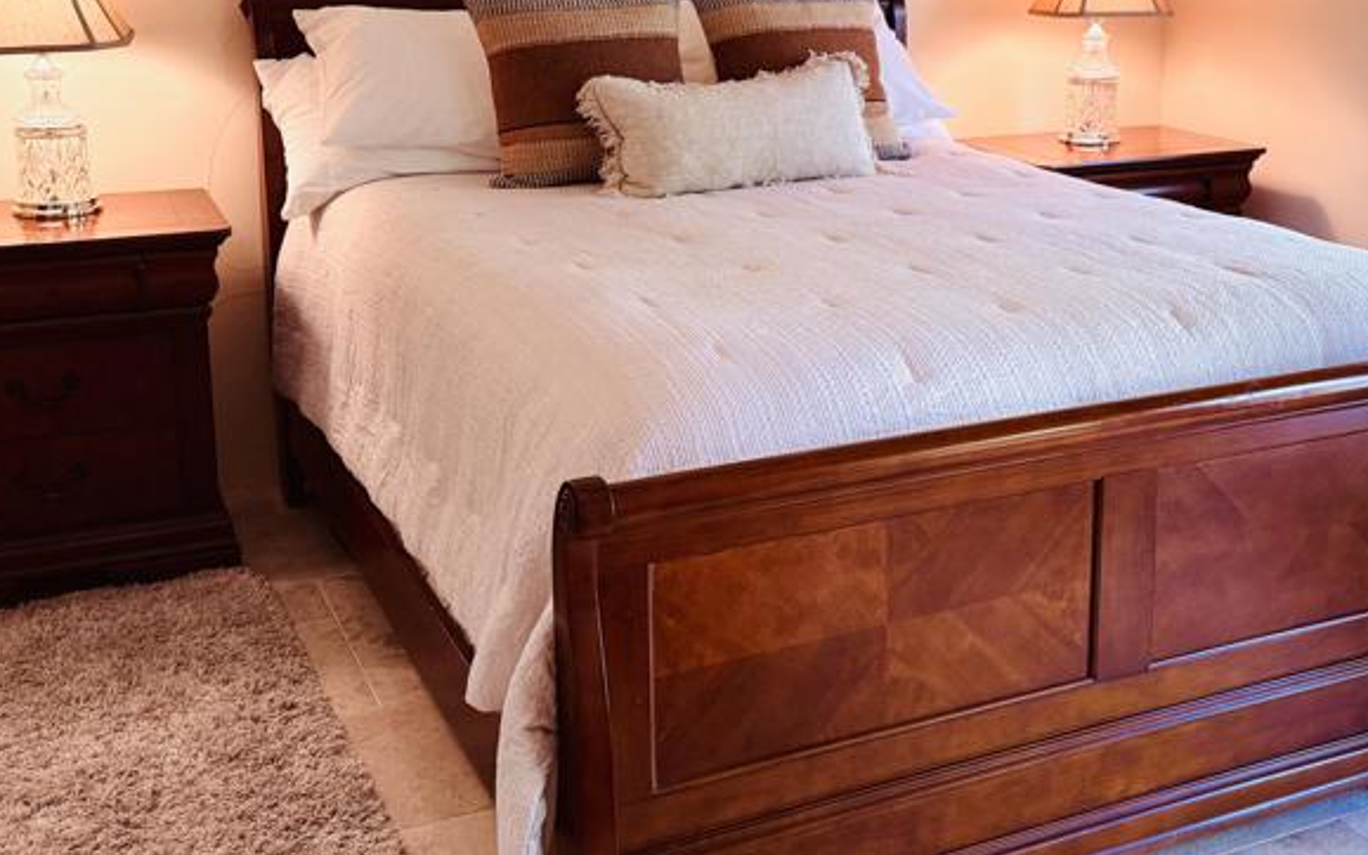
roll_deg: -0.7
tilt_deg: -12.9
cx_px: 855
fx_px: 1678
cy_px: 250
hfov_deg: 44.0
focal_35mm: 45
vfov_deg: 28.3
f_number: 1.78
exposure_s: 1/120
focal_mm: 6.76
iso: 250
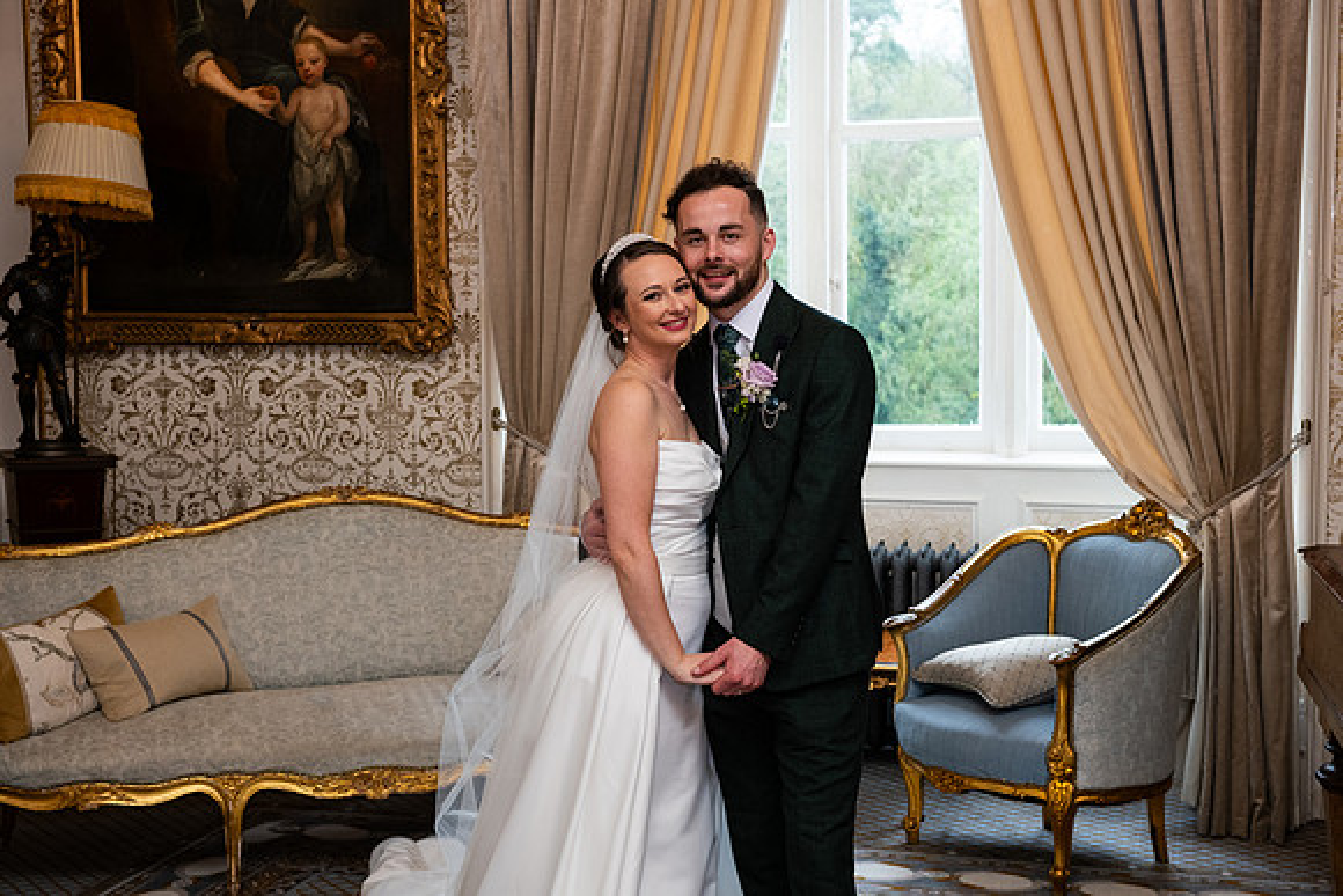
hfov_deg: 36.2
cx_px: 672
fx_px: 2052
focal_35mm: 55
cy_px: 448
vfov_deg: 24.6
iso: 800
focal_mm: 55
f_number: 5
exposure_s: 1/160
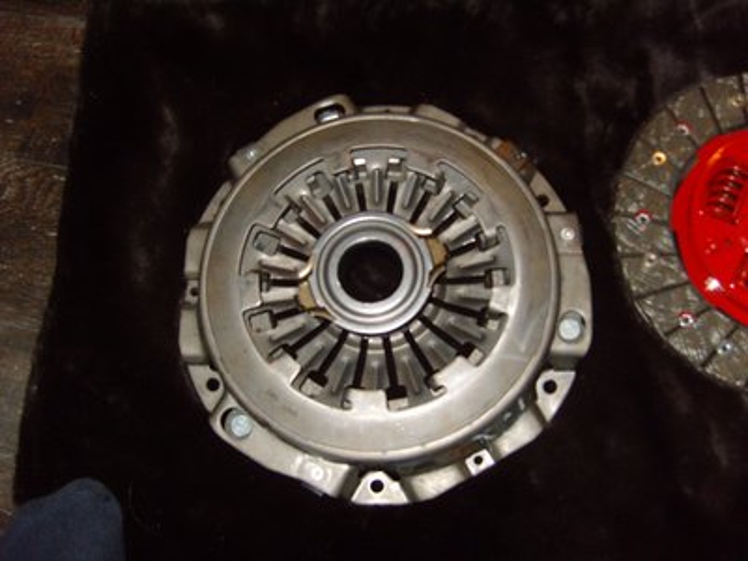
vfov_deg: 40.7
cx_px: 374
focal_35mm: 35
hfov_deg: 52.6
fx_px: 756
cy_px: 280
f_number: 2.8
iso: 100
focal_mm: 7.4
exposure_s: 1/30
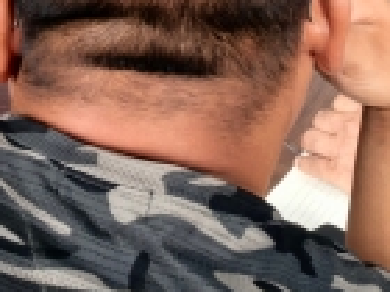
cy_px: -323
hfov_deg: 12.8
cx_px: 150
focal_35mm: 154
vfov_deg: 9.0
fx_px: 1735
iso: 160
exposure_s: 1/100
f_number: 4
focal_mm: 5.75
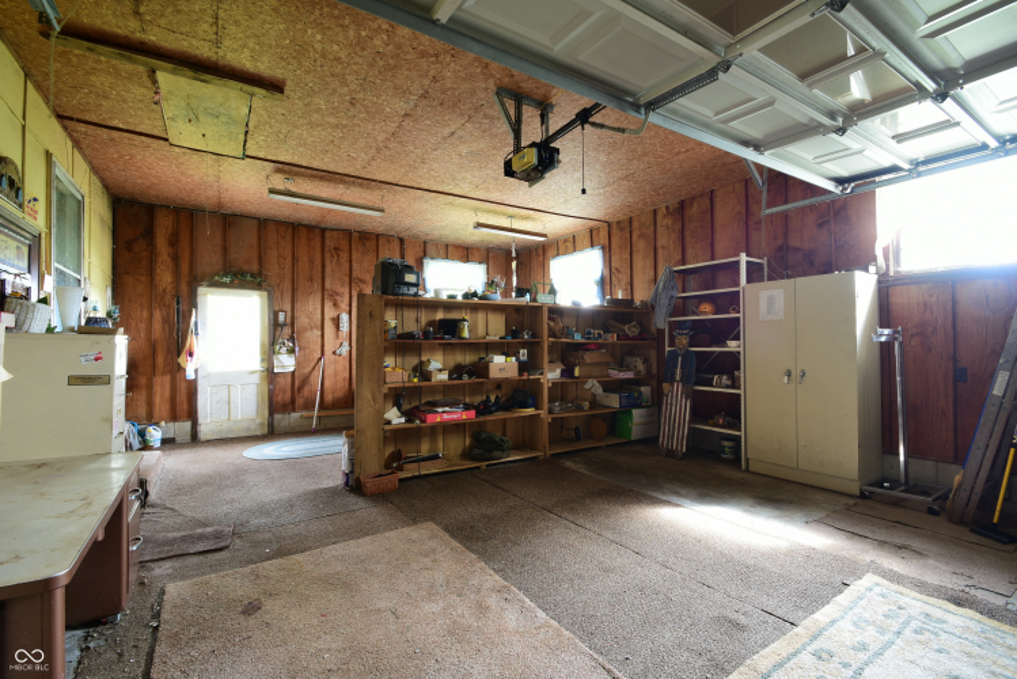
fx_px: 424
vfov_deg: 77.4
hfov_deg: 100.4
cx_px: 508
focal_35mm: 15
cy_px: 340
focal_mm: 10
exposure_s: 5
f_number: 10
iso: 100
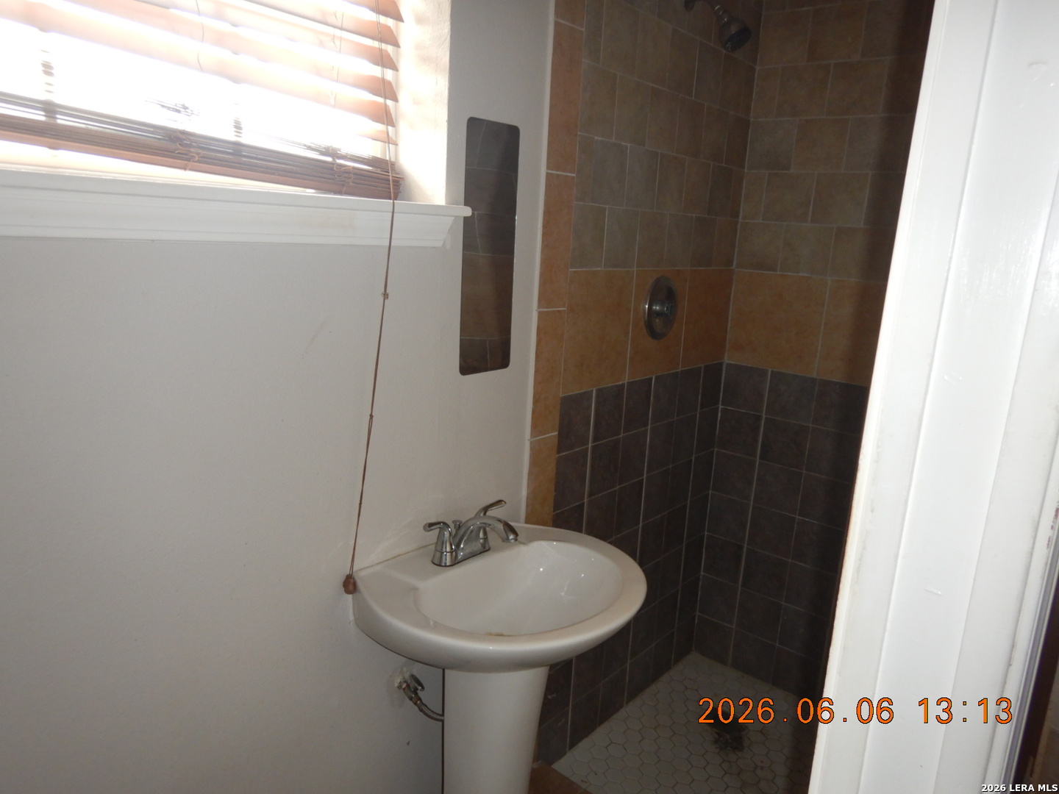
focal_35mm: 24
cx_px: 530
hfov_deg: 71.6
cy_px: 397
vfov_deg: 56.8
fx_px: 734
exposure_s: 1/30
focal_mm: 4.3
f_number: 2.8
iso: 200
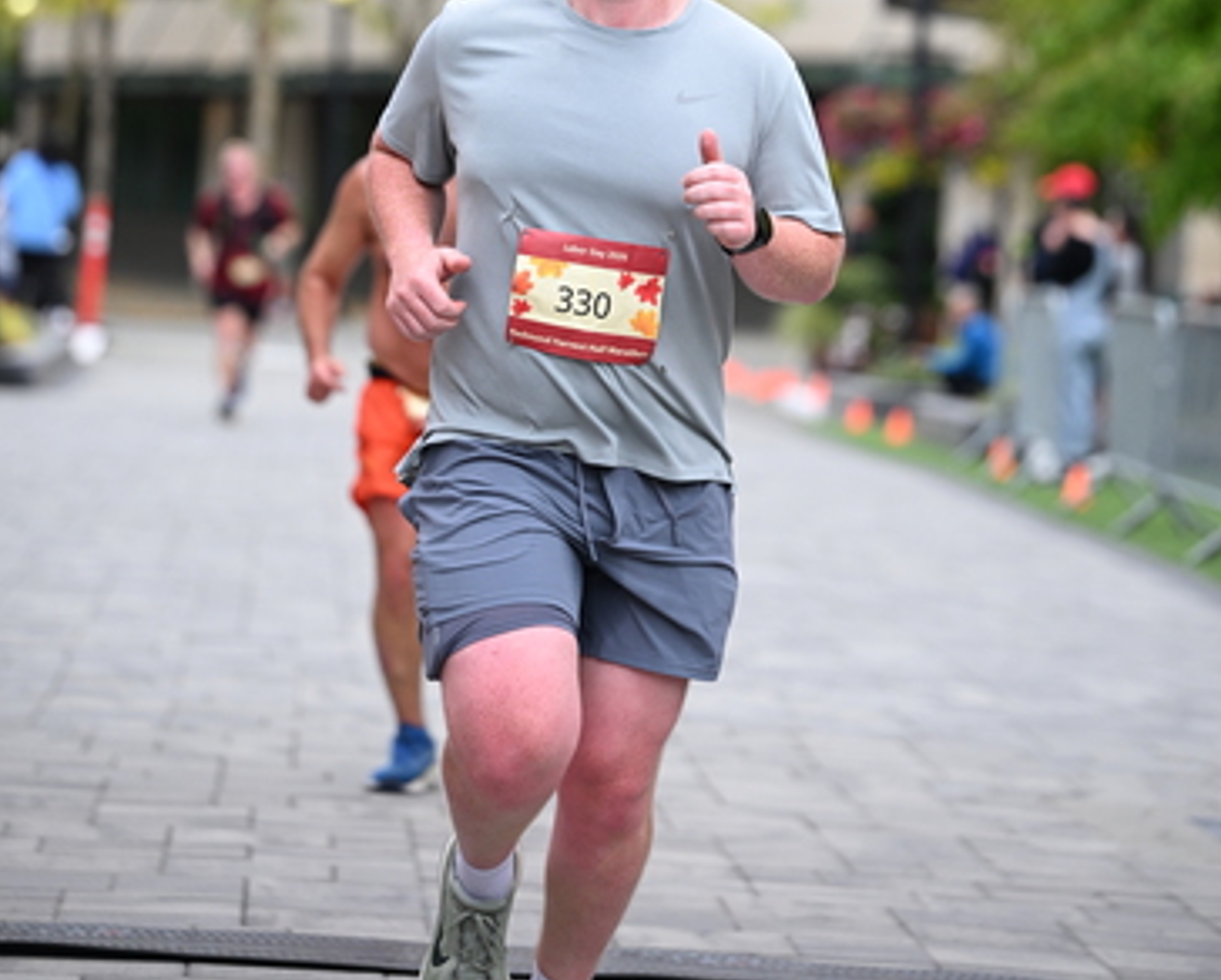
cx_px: 609
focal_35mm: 170
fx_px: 6150
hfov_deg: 11.3
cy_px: 77
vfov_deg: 9.1
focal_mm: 120
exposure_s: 1/2000
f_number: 2.8
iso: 640
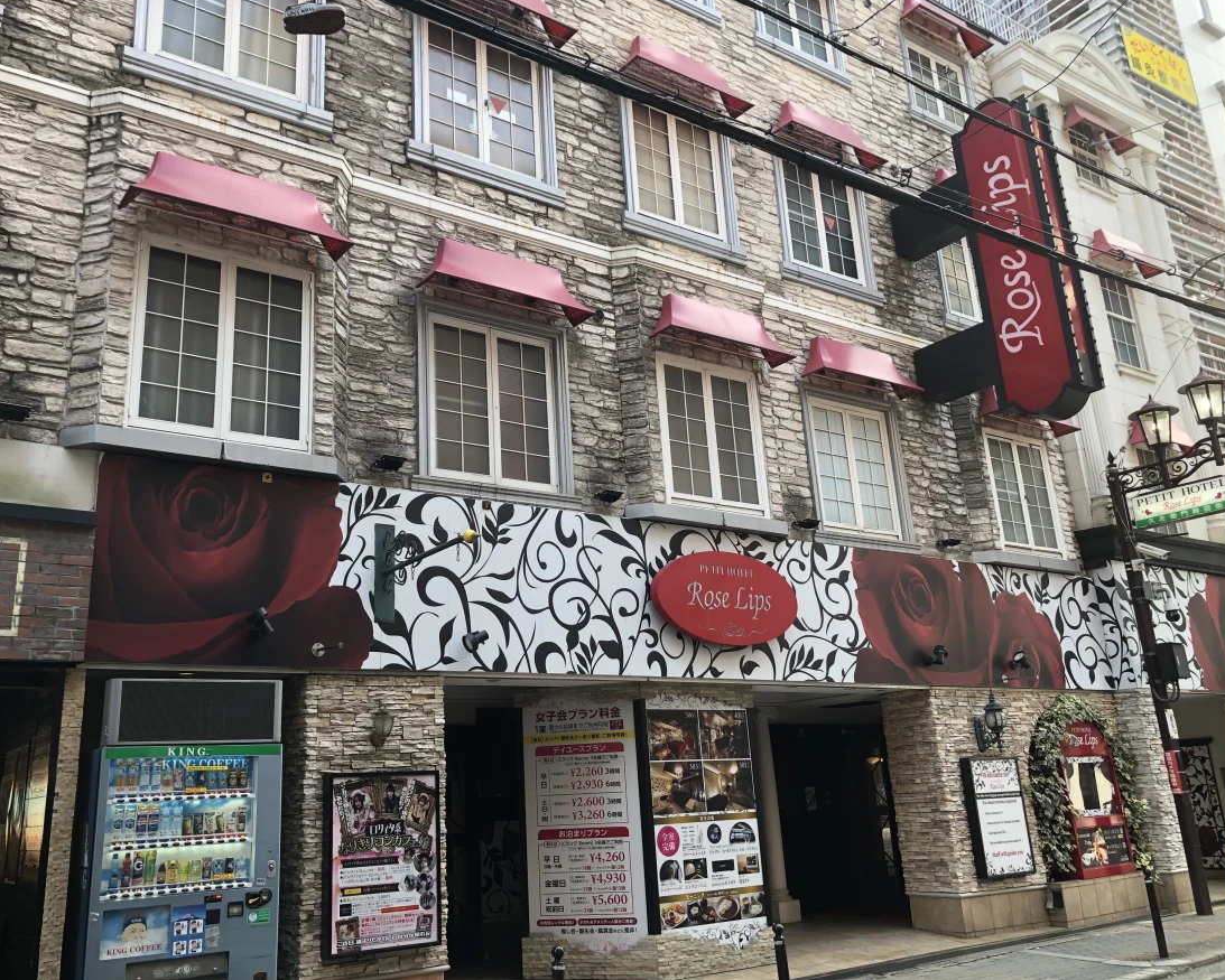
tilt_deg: +16.8
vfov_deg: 48.5
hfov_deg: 58.7
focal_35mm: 30
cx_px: 564
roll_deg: +2.8
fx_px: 1088
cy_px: 477
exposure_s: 1/120
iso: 25
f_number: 1.8
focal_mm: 4
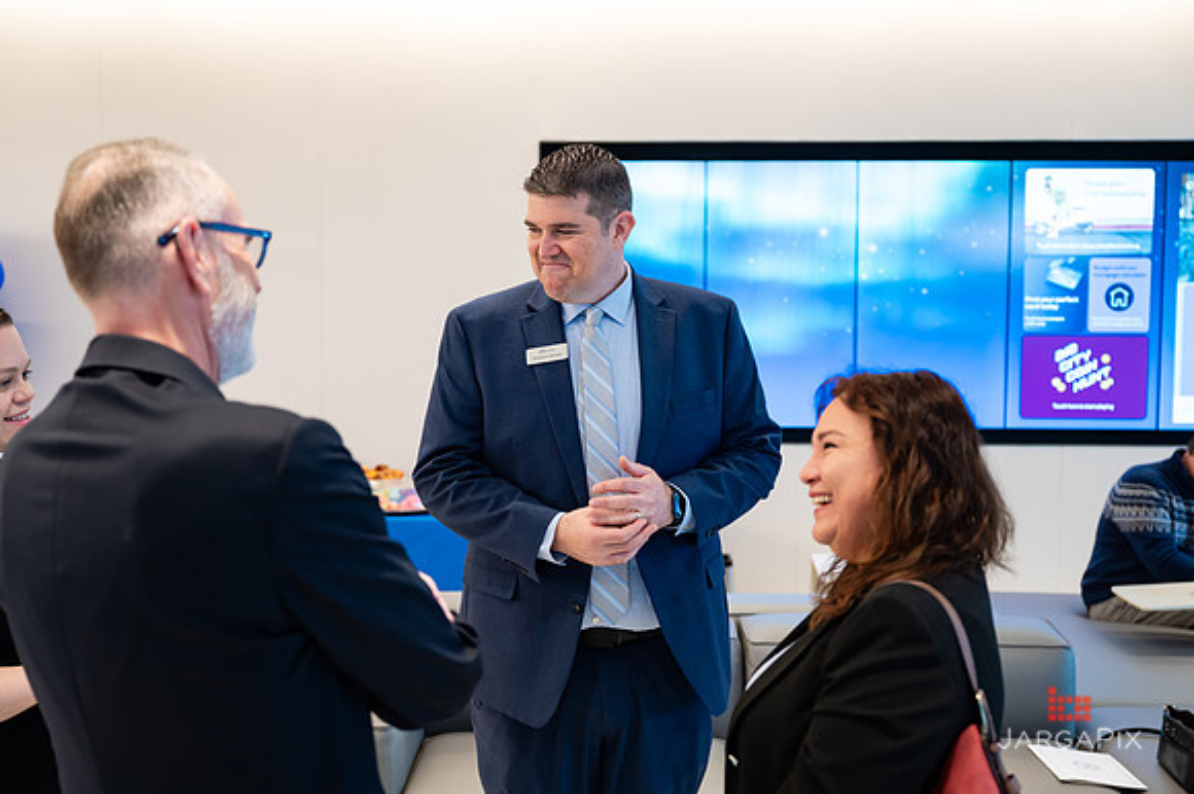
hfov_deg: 44.8
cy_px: 397
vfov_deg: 30.7
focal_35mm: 44
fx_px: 1447
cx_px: 597
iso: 1000
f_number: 3.2
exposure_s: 1/200
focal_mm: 43
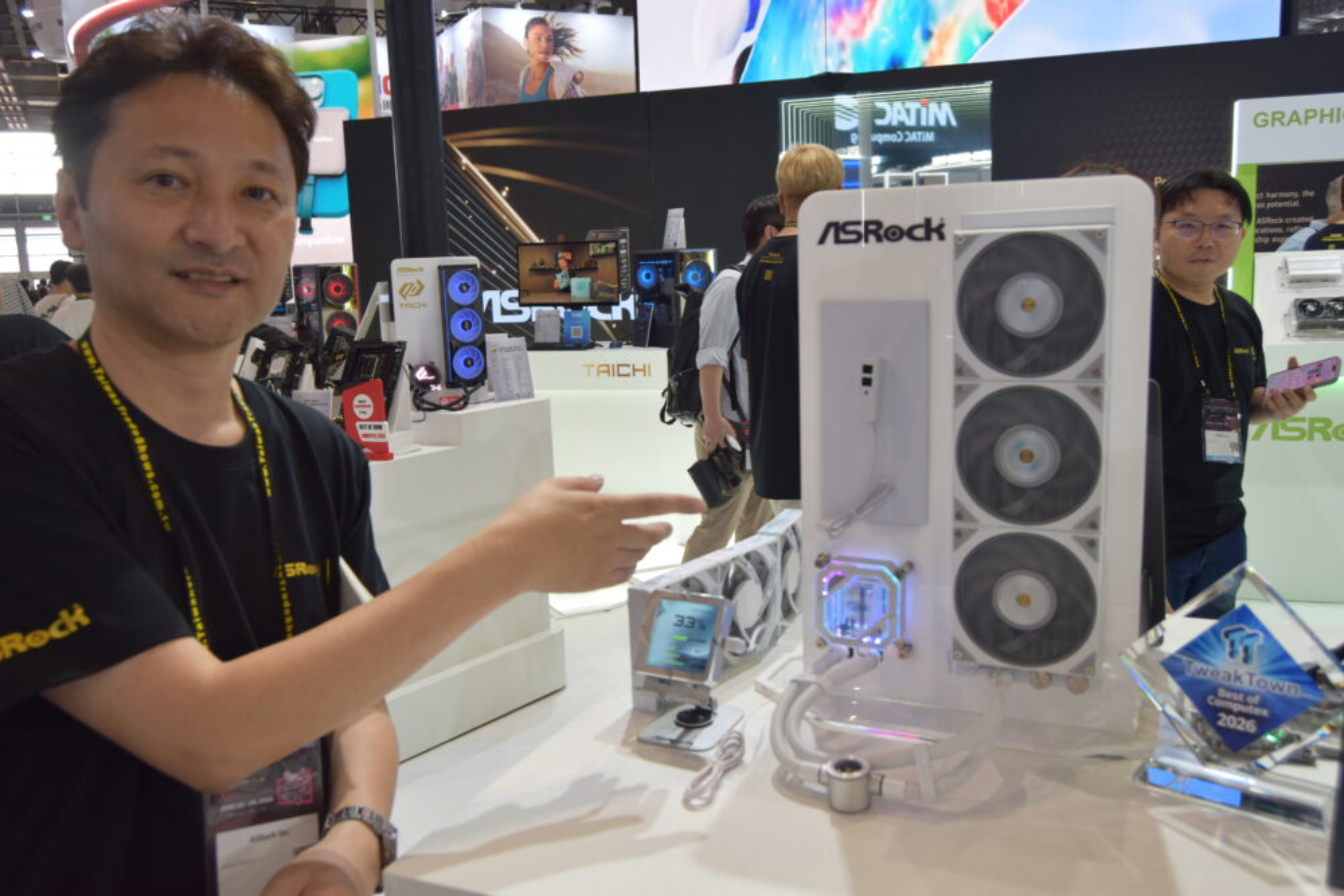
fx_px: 1120
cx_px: 672
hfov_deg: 61.9
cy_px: 448
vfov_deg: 43.6
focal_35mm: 30
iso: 400
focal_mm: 20
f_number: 5
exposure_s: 1/100
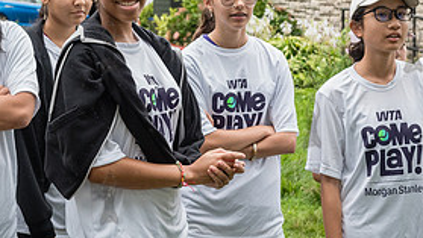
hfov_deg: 17.2
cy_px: 45
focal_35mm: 124
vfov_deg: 9.8
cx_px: 123
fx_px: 1391
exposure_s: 1/640
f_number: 5
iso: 1600
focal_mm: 55
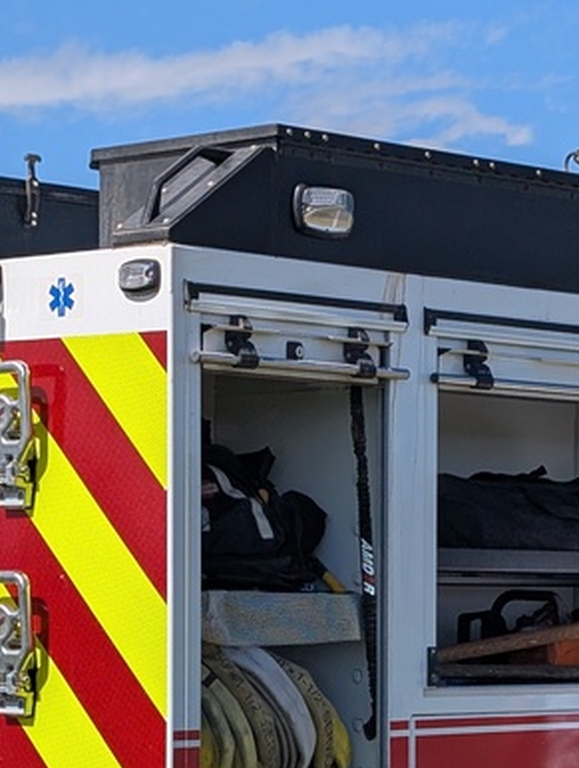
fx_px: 2890
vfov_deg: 15.0
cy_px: 649
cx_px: 451
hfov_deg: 11.4
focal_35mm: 130
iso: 25
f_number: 1.68
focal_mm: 6.9
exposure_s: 1/2193
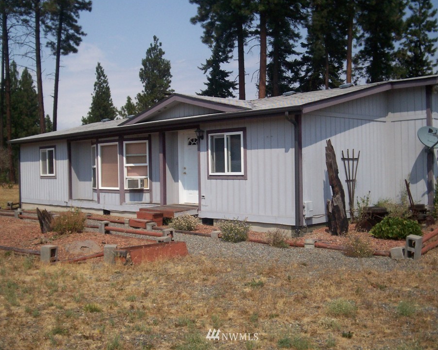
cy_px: 166
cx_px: 233
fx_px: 519
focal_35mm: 40
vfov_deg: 37.3
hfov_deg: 45.8
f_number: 4.5
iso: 100
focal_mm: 5.9
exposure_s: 1/1348
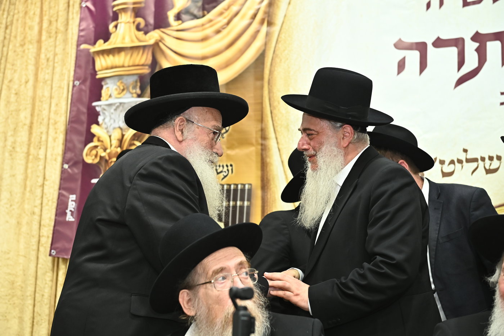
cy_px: 168
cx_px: 252
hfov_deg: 33.4
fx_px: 840
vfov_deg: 22.6
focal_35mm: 60
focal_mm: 60
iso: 1600
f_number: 4
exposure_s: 1/200
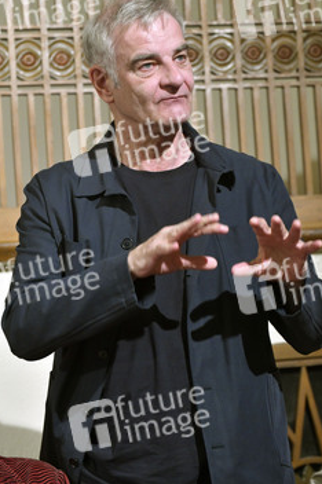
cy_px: 213
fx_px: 1774
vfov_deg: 15.5
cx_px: 179
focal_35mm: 132
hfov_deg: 10.4
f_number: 5.6
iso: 2500
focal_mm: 116
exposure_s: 1/160
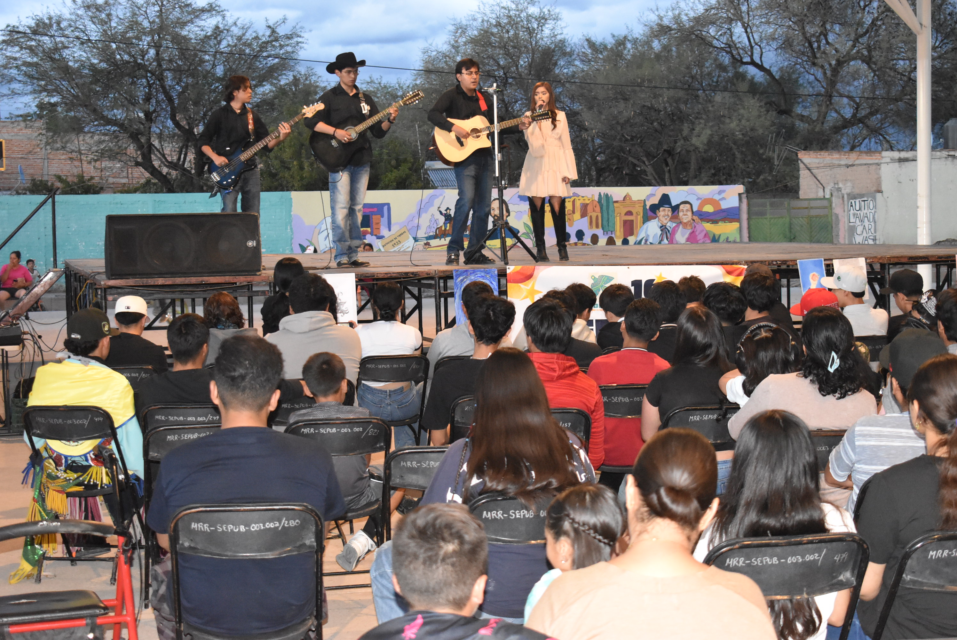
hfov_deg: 29.2
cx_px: 478
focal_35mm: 69
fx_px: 1836
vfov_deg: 19.8
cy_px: 320
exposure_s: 1/60
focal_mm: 46
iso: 4000
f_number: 5.3
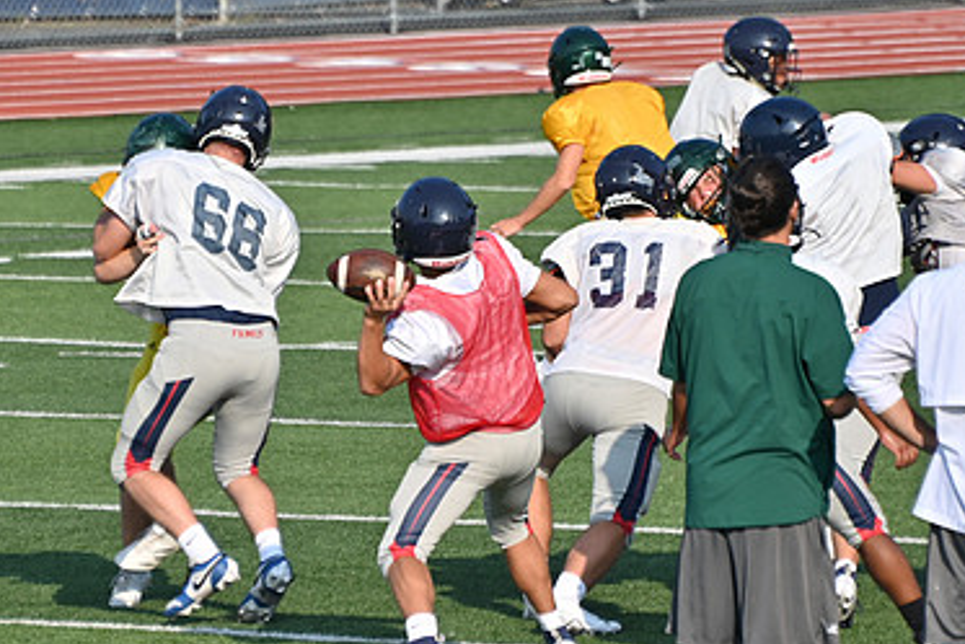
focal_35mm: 700
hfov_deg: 2.9
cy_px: 343
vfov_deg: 2.0
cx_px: 388
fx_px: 18770
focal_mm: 300
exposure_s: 1/640
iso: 100
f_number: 5.6
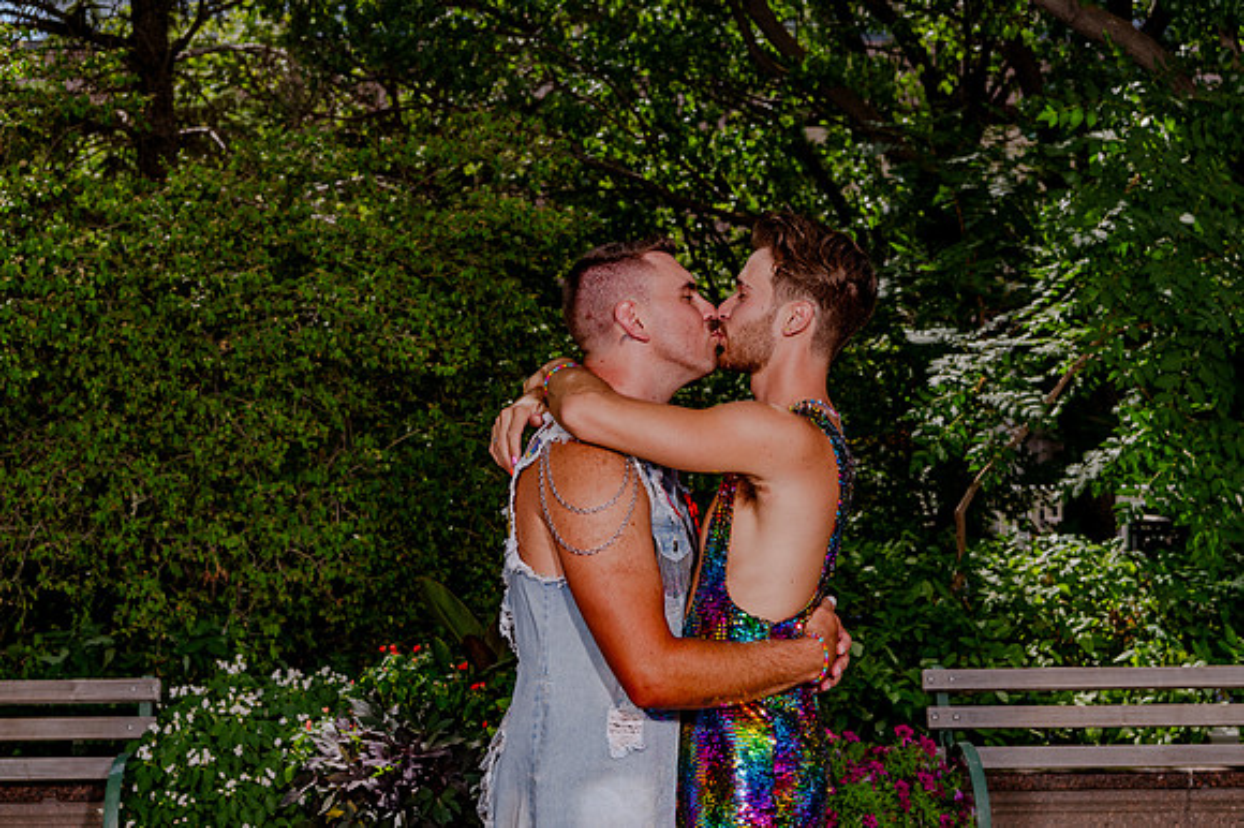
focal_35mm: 56
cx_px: 622
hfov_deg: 35.7
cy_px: 414
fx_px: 1934
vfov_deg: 24.2
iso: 200
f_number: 8
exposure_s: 1/320
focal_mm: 56
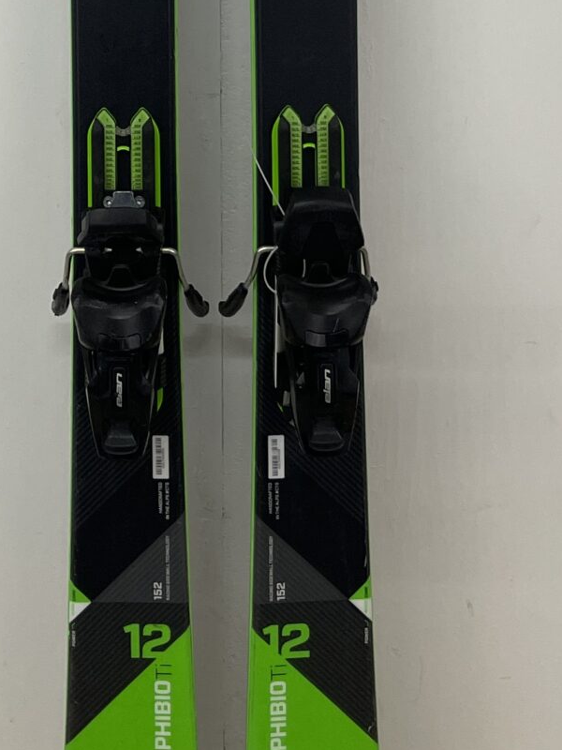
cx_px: 175
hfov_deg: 18.4
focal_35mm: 80
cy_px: -139
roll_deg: +0.5
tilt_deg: -7.9
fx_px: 1732
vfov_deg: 22.6
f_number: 1.6
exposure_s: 1/100
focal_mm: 5.1
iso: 100
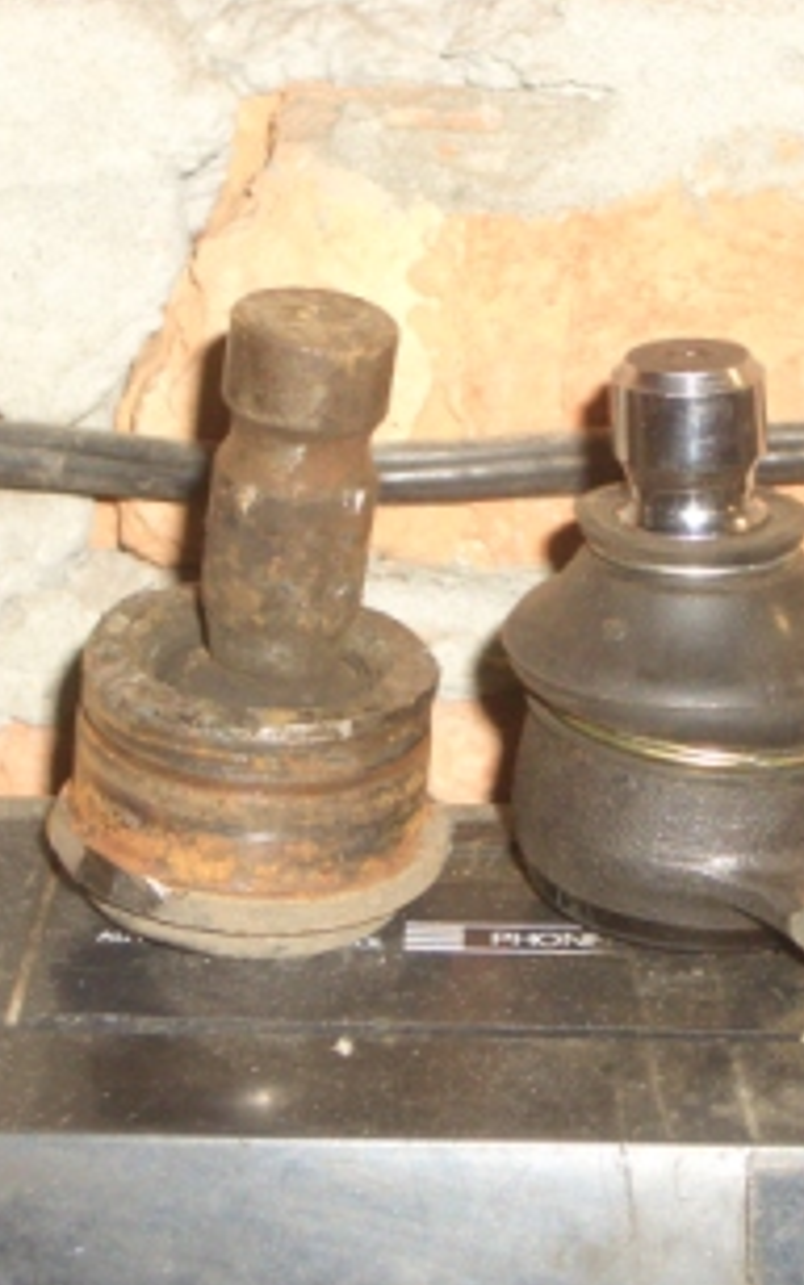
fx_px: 3364
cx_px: 540
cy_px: 649
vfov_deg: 21.6
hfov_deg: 13.6
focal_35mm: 96
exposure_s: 1/60
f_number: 3.5
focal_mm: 10.2
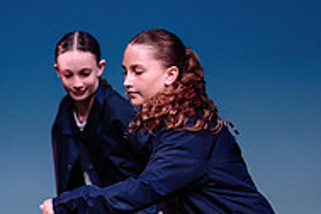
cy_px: 210
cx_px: 23
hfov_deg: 3.2
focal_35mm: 645
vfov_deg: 2.1
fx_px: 5751
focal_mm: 200
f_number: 2.8
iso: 1600
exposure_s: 1/640
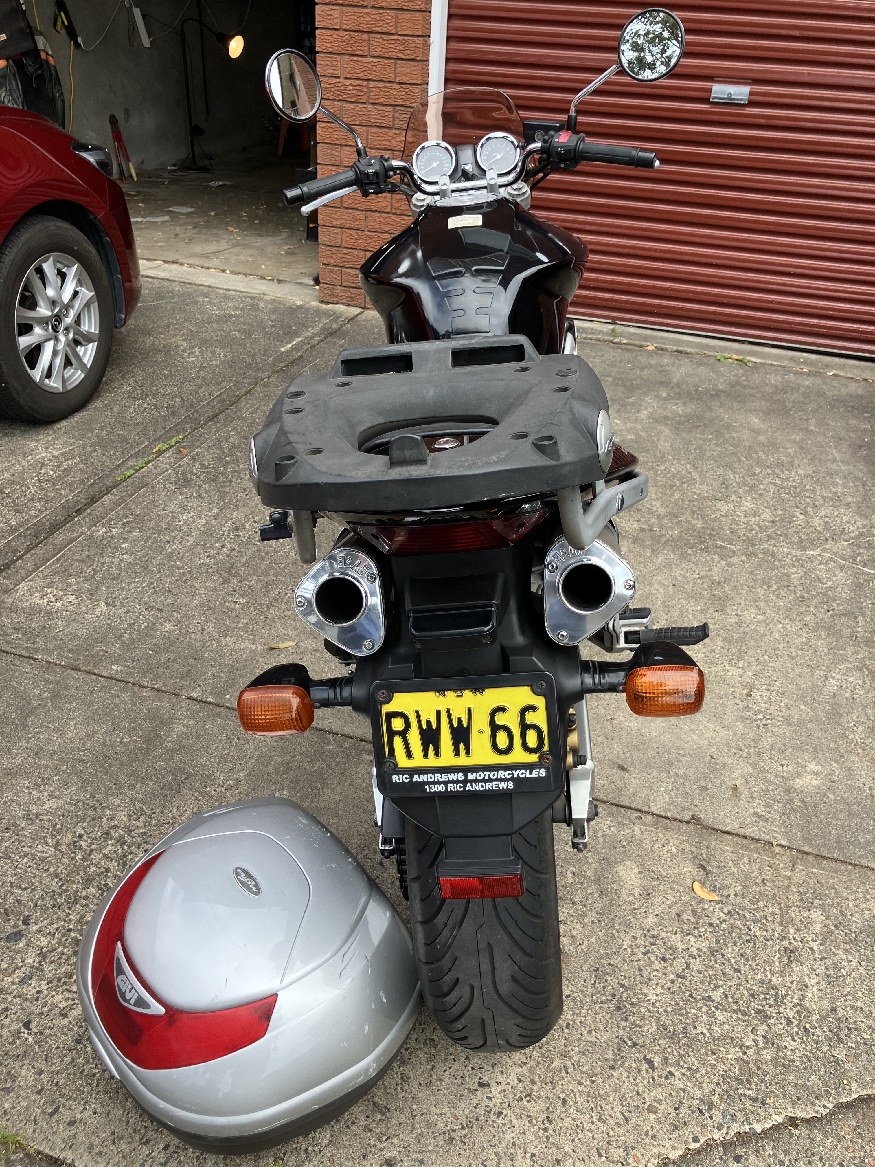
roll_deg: -4.7
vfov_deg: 63.4
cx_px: 438
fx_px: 944
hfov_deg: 49.7
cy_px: 584
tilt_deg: -29.8
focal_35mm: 28
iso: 32
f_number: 1.8
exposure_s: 1/330
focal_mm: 3.99
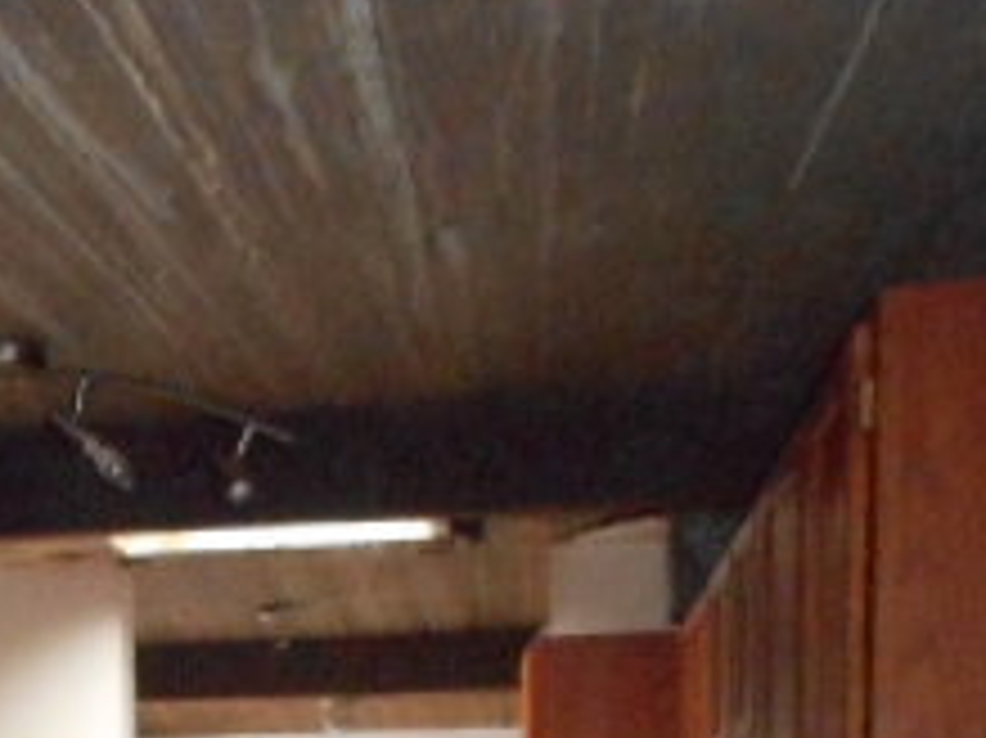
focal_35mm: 73
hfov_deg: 25.3
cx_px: -14
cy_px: 1053
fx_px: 2078
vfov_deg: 18.3
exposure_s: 1/25
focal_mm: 4.5
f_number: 3.7
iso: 900
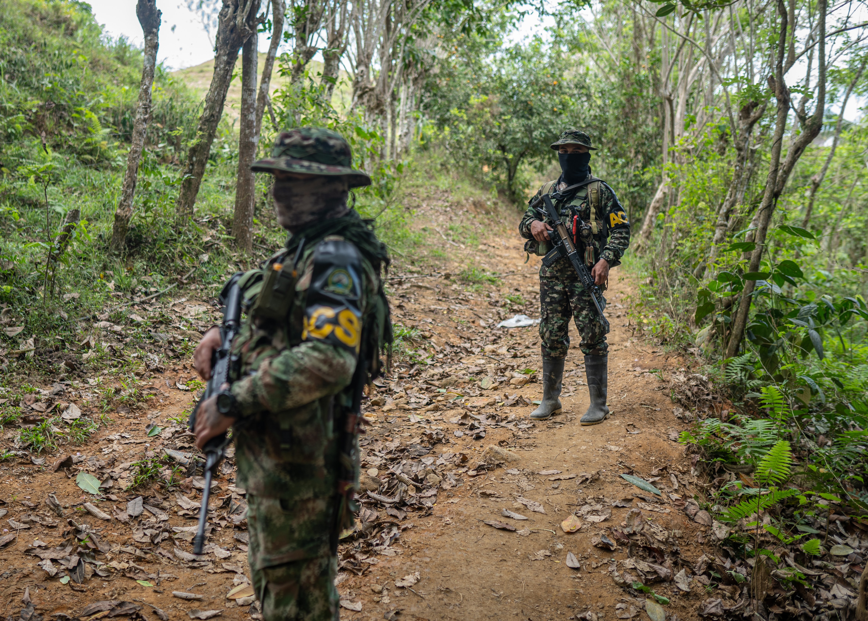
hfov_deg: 44.6
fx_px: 1048
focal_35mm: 42
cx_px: 329
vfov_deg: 32.9
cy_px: 262
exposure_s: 1/250
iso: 125
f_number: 2
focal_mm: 35
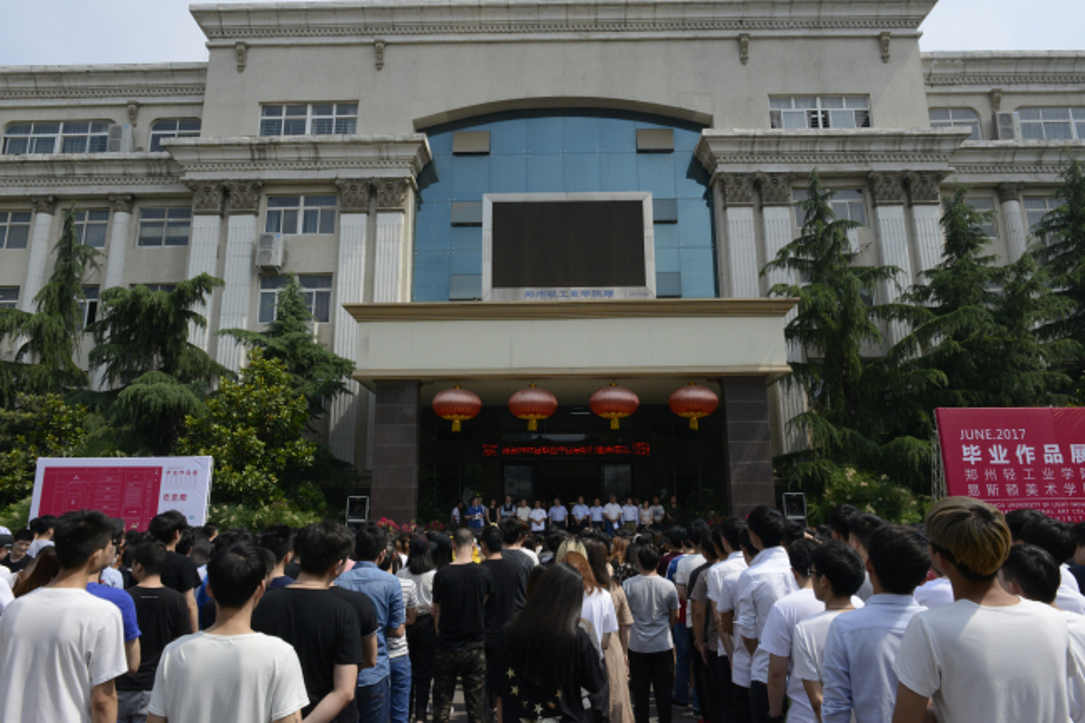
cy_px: 362
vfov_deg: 53.1
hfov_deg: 73.8
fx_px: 723
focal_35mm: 24
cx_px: 542
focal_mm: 24
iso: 1000
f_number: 14
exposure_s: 1/800
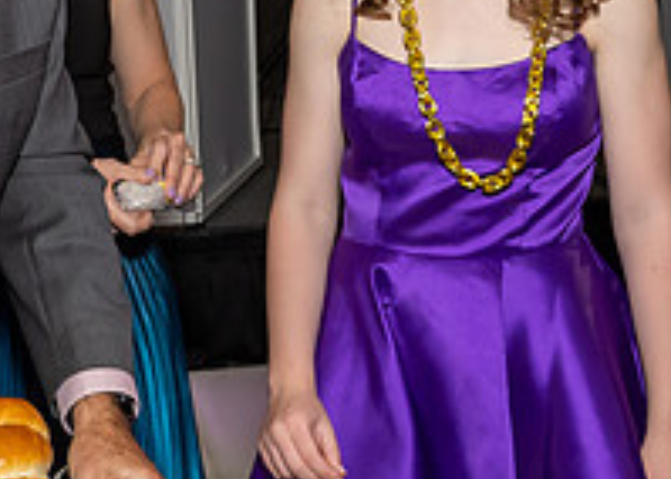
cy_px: 79
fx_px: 1791
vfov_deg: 15.1
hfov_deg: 20.9
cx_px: 110
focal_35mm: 94
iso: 1000
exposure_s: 1/250
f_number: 8
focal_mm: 18
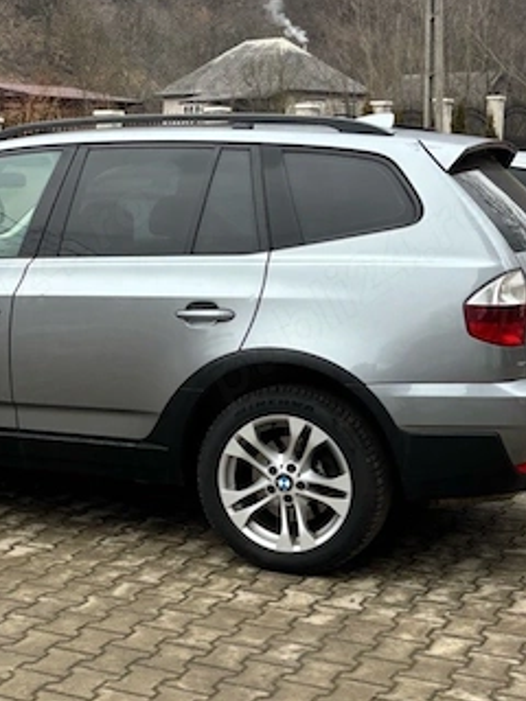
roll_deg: -0.5
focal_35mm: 65
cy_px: 346
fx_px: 1317
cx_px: 96
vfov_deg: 29.8
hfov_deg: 22.3
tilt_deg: -7.5
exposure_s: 1/121
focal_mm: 5.96
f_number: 1.6
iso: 40
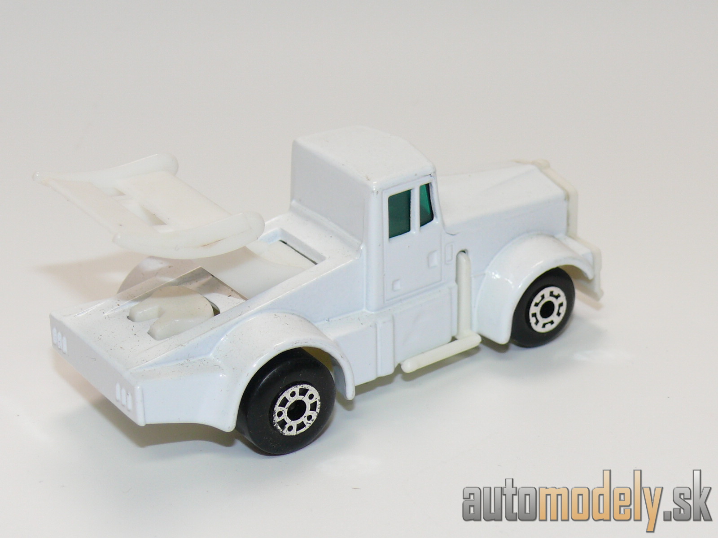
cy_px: 269
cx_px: 359
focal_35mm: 95
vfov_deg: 15.6
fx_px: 1970
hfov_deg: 20.7
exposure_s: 1/30
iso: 100
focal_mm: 12.8
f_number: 4
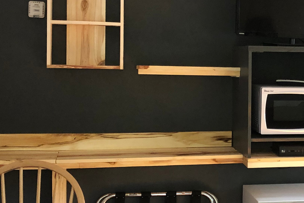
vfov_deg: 18.9
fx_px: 608
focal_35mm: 72
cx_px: 260
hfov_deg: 27.3
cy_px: 93
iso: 100
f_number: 1.8
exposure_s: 1/15
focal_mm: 3.99
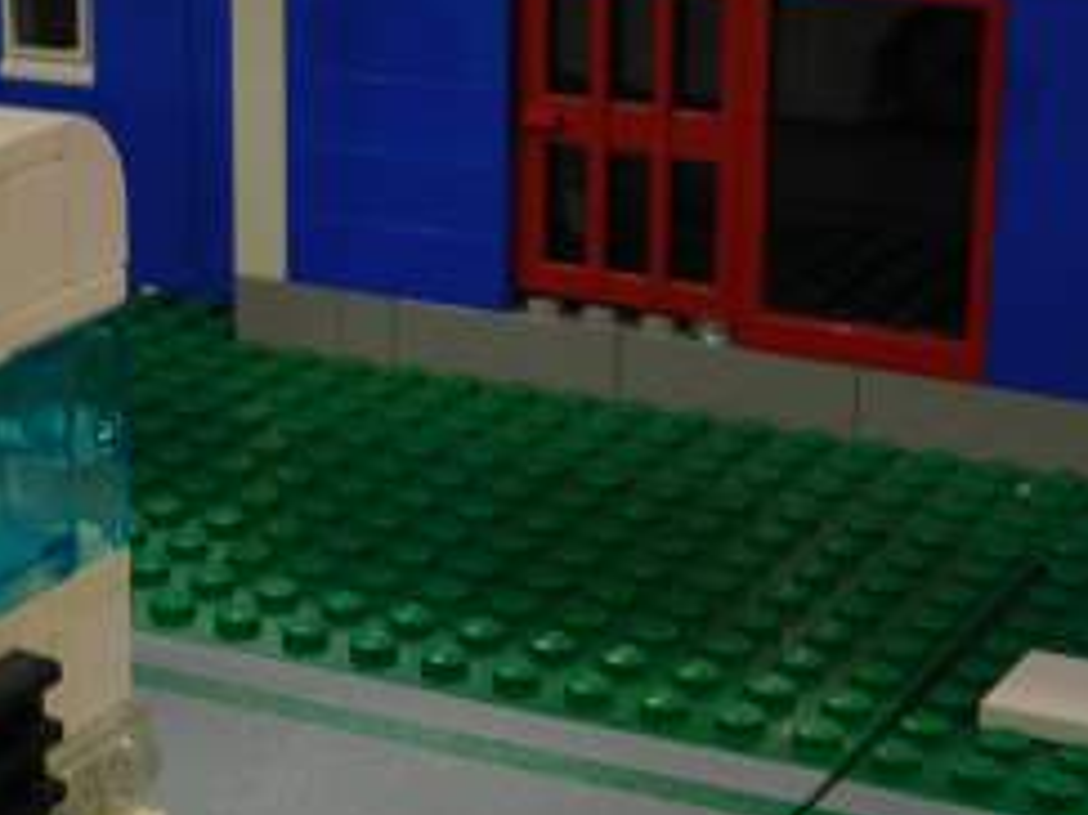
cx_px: 349
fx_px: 3142
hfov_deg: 19.6
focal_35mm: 100
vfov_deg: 14.7
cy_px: 591
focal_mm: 6.3
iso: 50
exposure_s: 1/11
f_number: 3.2
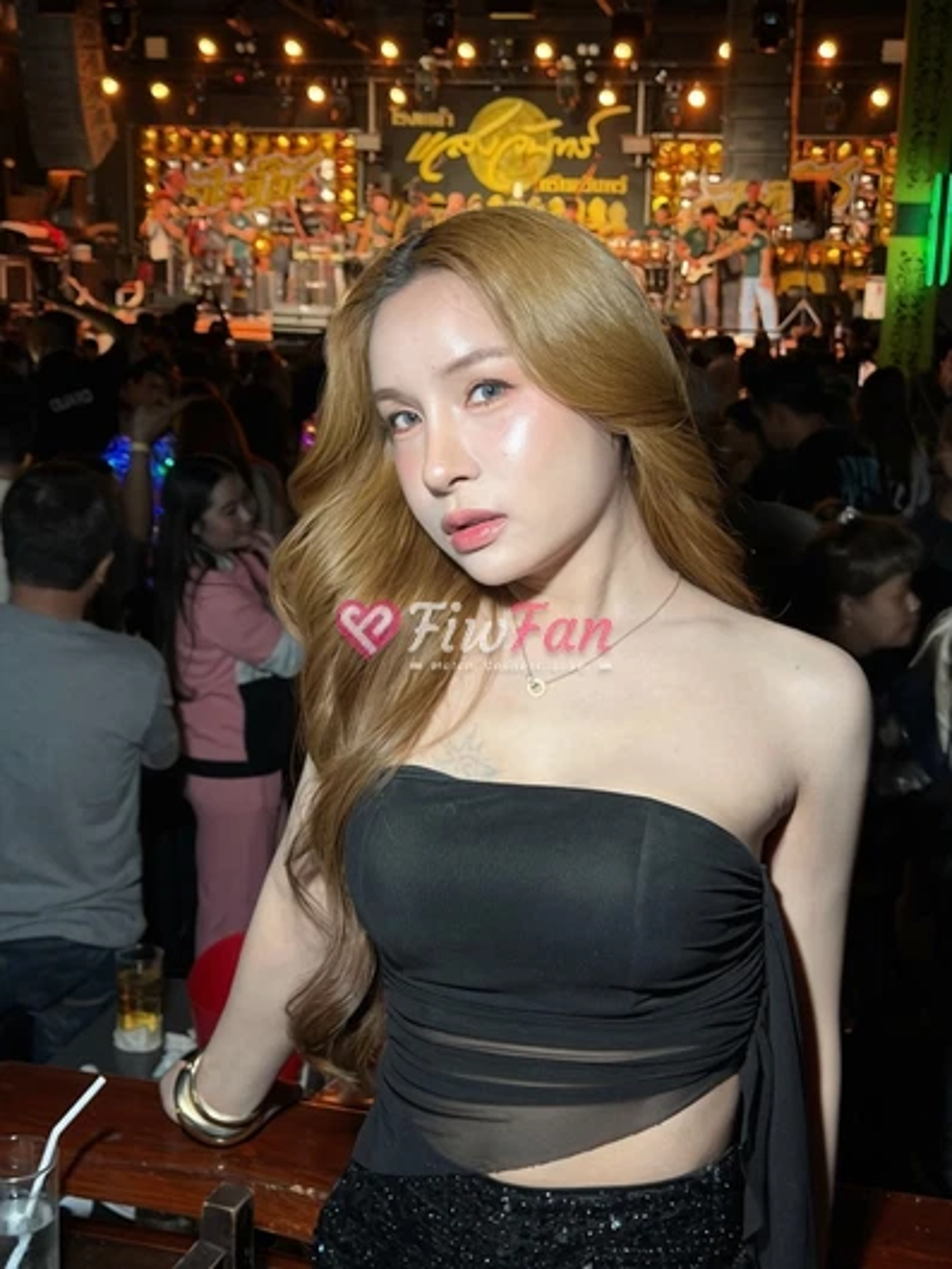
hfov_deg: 30.3
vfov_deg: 39.6
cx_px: 476
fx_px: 1759
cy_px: 634
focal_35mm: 48
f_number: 1.78
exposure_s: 1/30
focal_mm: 6.76
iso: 800
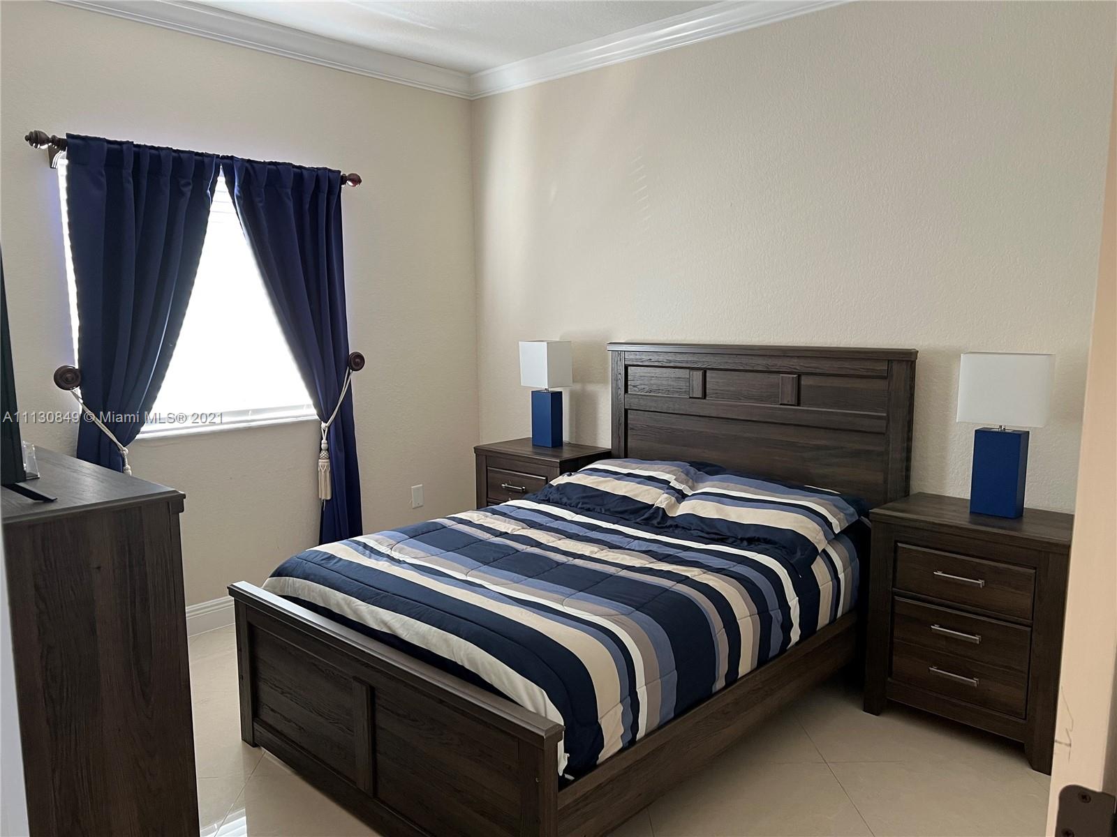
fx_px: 839
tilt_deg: -7.8
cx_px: 558
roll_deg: +0.1
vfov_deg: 53.1
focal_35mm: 26
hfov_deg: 67.3
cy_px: 418
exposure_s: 1/60
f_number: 1.5
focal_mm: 5.7
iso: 160
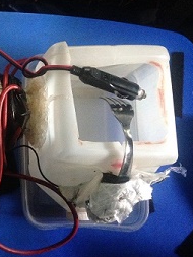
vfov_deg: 36.8
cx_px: 9
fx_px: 386
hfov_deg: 26.8
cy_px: 138
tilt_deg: -78.0
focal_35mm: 52
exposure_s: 1/15
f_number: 2.4
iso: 500
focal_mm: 4.12
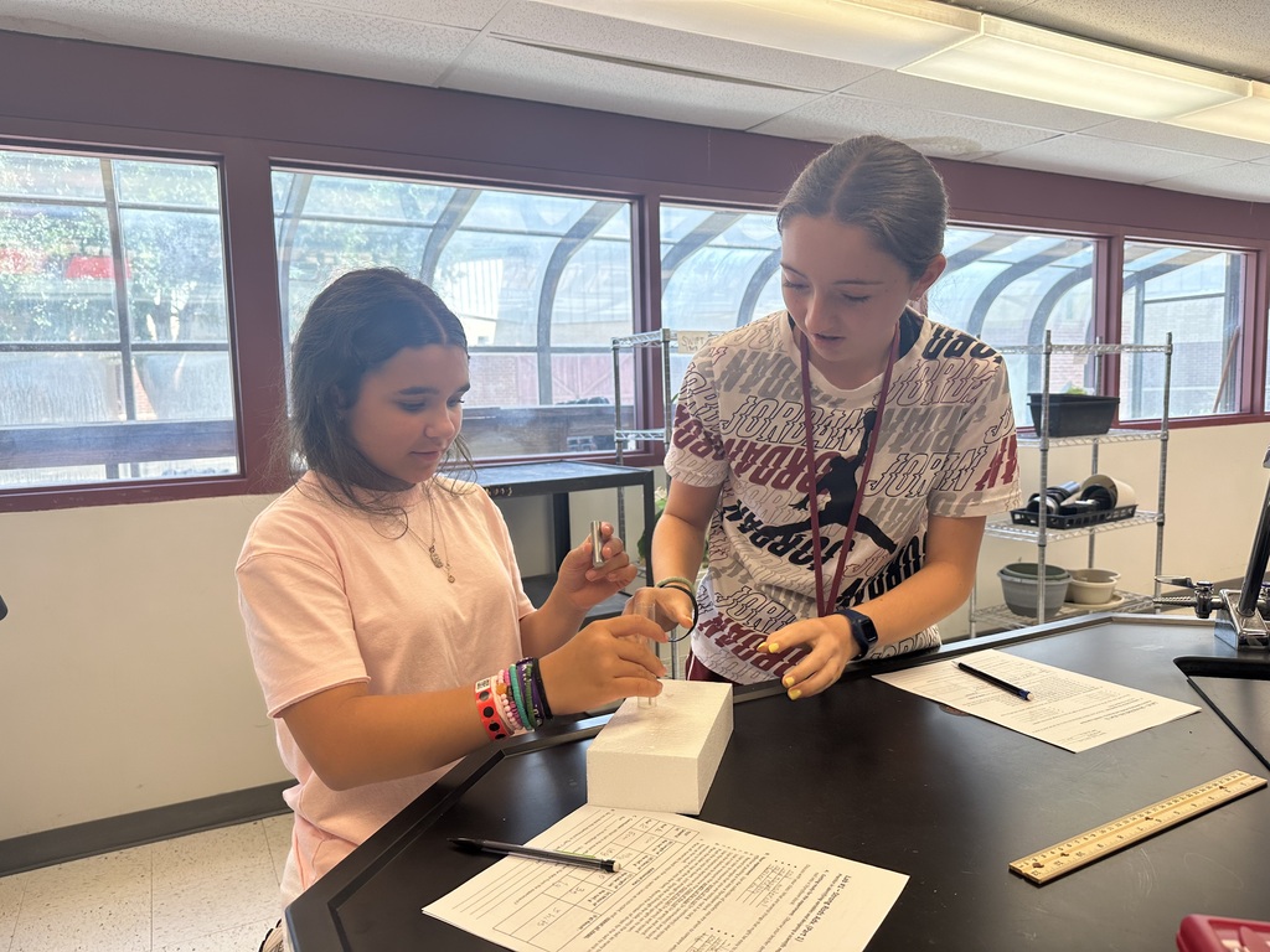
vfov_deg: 56.8
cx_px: 635
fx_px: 881
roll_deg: +1.5
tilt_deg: -5.0
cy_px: 476
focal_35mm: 24
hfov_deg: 71.6
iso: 100
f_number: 1.78
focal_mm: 6.86
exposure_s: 1/166
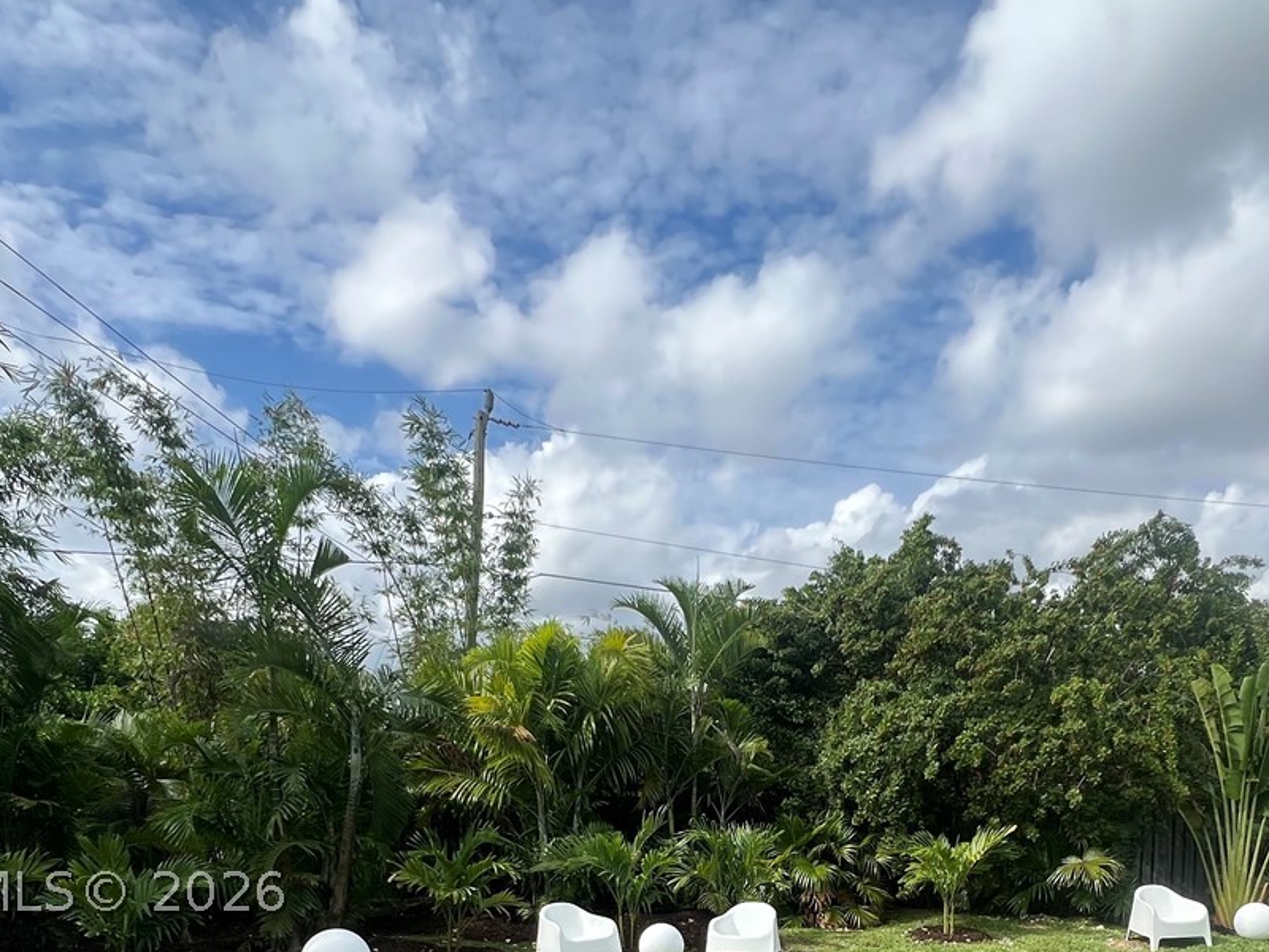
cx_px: 773
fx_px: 953
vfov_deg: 46.7
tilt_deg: -6.9
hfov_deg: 66.5
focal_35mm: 26
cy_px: 892
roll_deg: -1.0
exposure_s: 1/1074
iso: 32
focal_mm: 1.57
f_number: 1.8
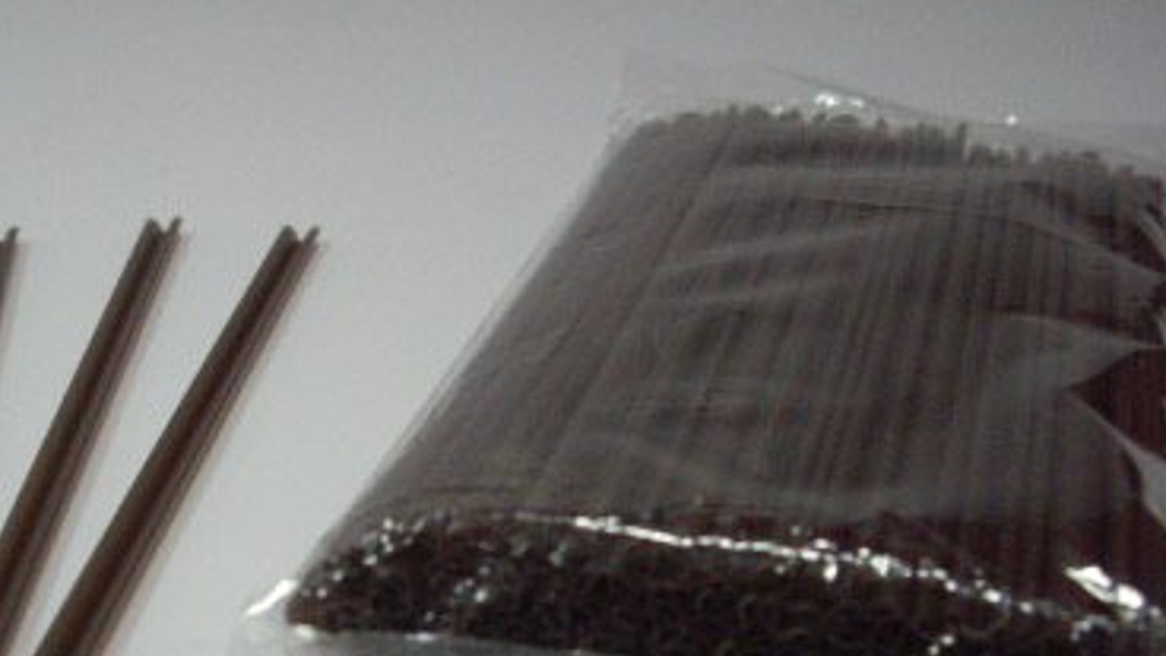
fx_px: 2226
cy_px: 374
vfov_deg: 16.8
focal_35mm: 72
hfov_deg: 29.1
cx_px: 352
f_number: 2.8
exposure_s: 1/20
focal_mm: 7.9
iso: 400
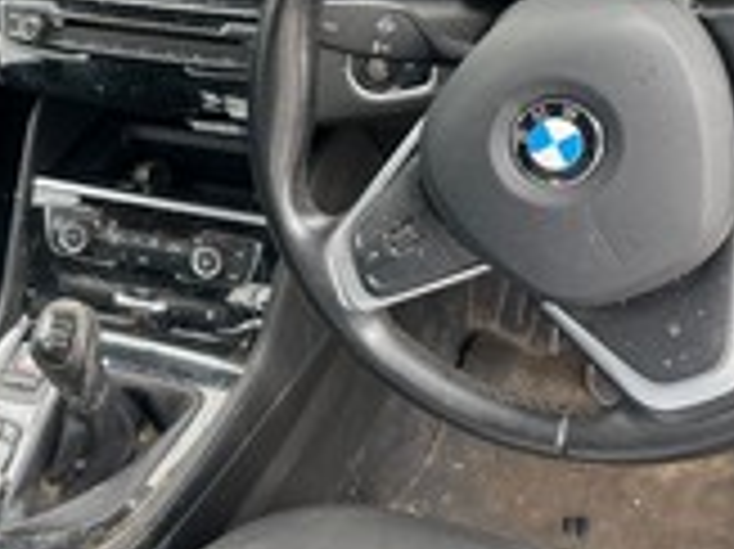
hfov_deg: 34.0
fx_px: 1187
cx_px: 225
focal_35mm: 56
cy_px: 243
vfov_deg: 26.1
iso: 64
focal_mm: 4.2
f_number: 1.6
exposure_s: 1/121
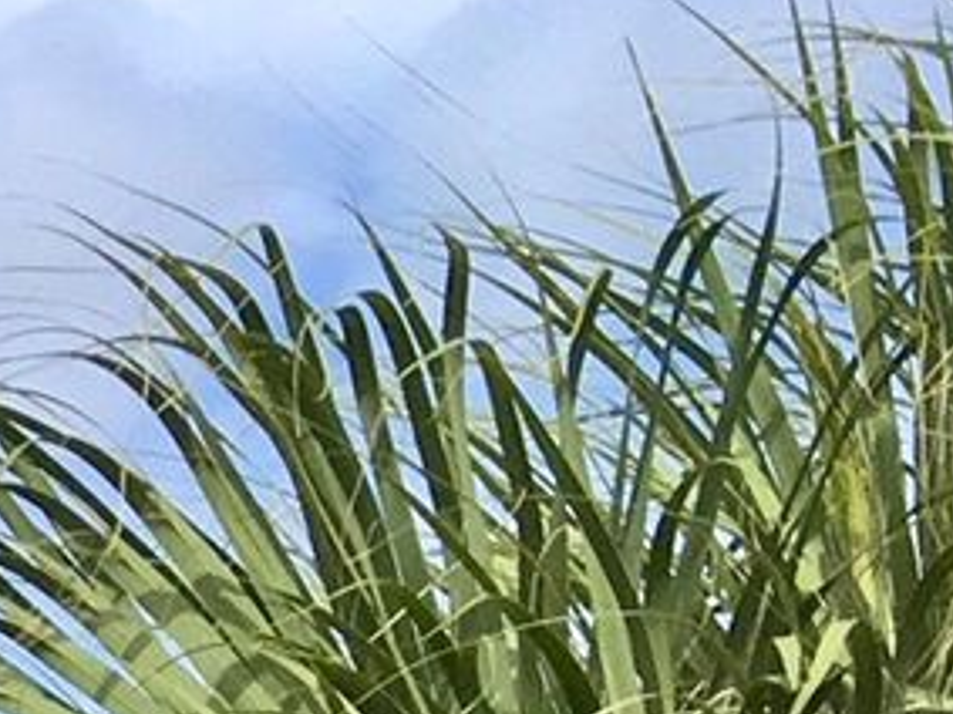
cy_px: 2246
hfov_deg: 8.1
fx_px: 5421
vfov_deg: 6.7
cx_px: -2219
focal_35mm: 197
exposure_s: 1/1789
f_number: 2.2
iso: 25
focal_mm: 4.15
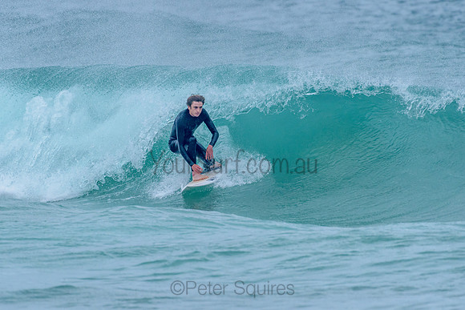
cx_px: 203
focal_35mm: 628
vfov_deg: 2.2
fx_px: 8110
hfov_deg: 3.3
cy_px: 124
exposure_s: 1/2000
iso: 800
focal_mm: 500
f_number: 5.6
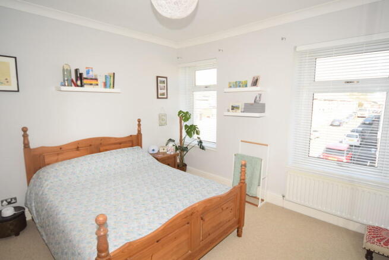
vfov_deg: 67.4
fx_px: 195
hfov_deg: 90.0
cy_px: 130
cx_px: 194
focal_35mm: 18
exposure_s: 1/125
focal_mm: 12
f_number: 5.6
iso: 360
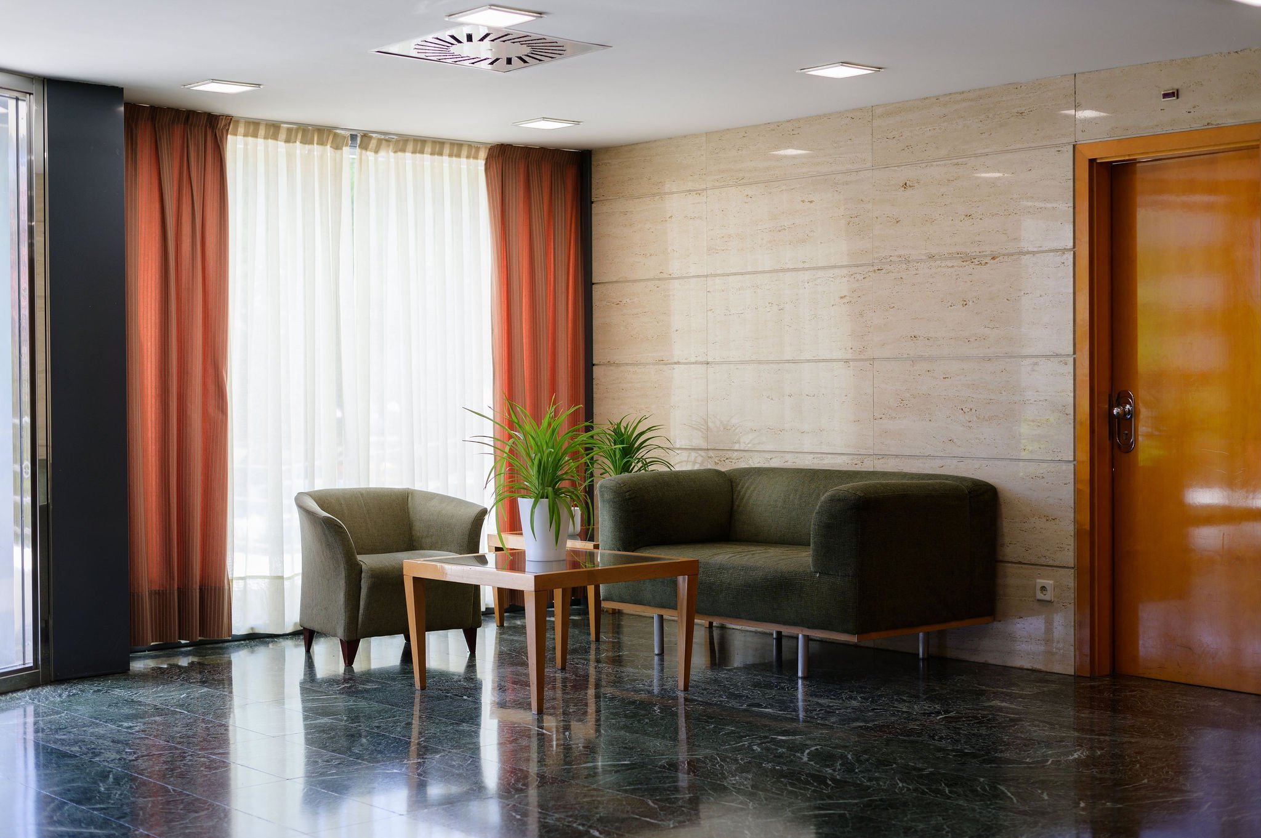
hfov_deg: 39.6
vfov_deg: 26.9
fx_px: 1750
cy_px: 419
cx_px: 630
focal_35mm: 50
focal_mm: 50
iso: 200
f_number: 2.8
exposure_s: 1/250
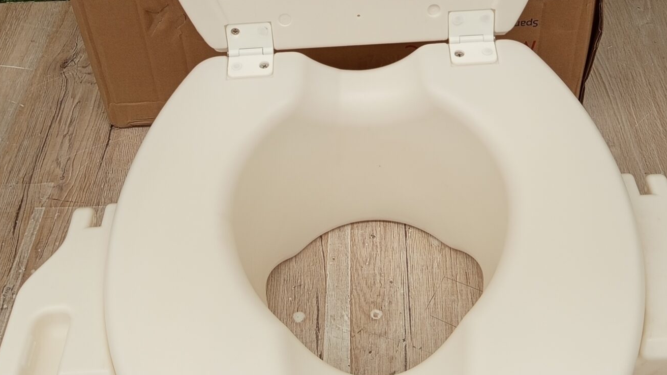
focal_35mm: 51
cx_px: 360
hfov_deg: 40.6
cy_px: 86
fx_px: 902
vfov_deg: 23.2
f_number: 1.7
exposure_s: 1/100
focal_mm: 5.24
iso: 74
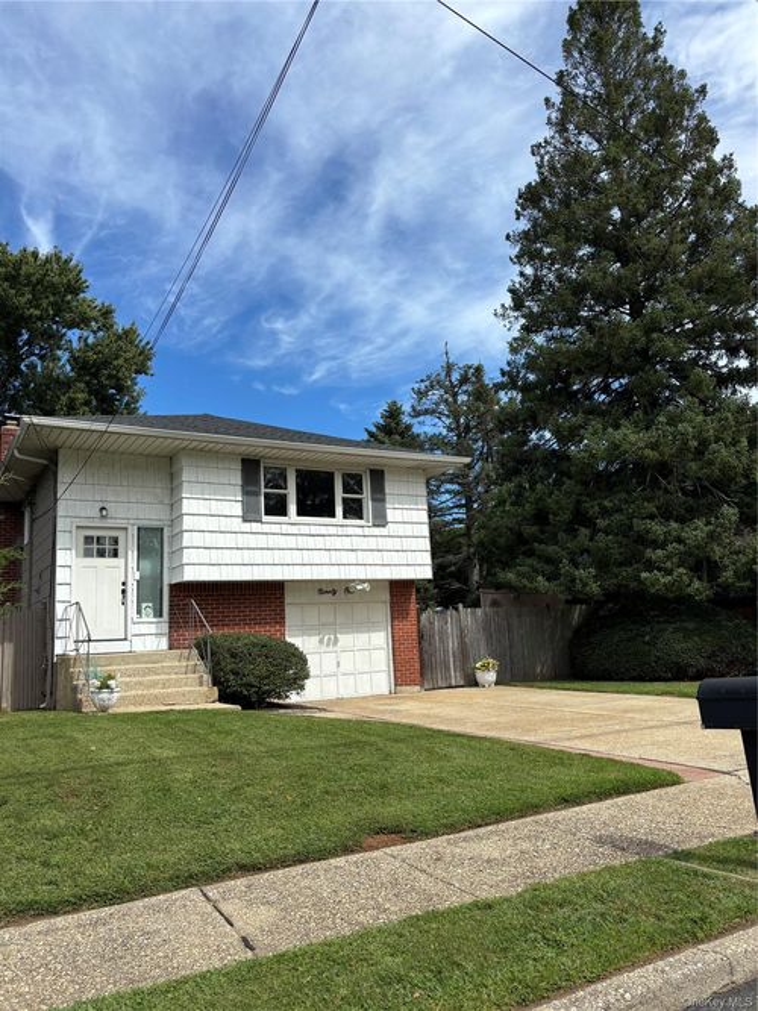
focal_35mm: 26
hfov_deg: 53.0
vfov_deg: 67.3
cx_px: 379
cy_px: 506
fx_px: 759
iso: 50
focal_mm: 5.96
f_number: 1.6
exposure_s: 1/3205
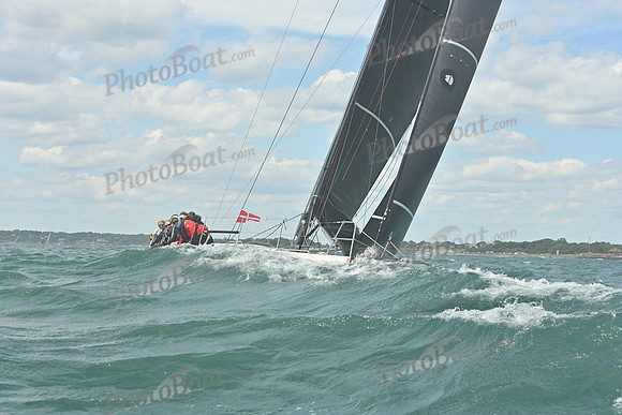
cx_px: 311
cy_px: 208
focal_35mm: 86
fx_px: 1486
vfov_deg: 15.9
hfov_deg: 23.6
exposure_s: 1/1250
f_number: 8
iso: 320
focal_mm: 86
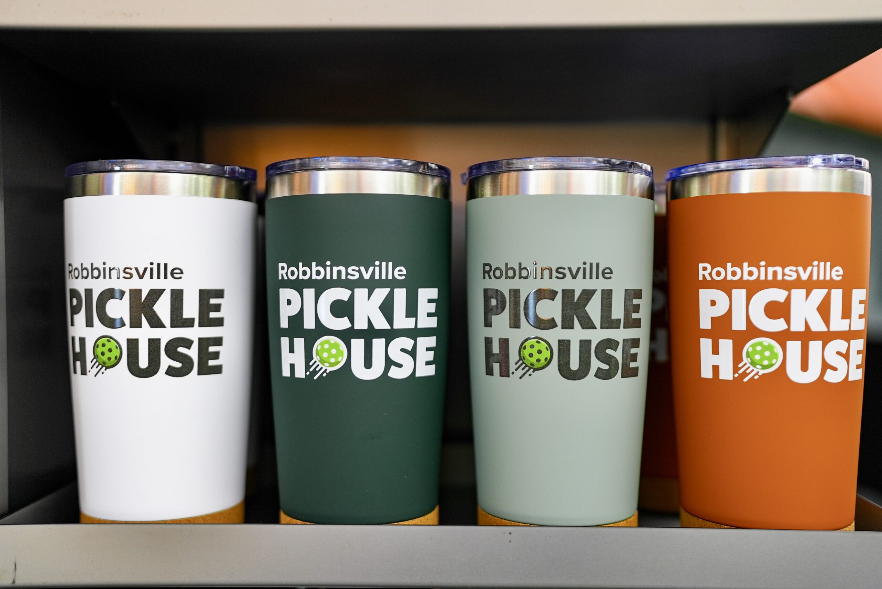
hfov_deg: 54.4
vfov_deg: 37.9
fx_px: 858
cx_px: 441
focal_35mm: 35
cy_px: 294
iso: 500
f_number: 2
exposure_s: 1/60
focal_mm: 35
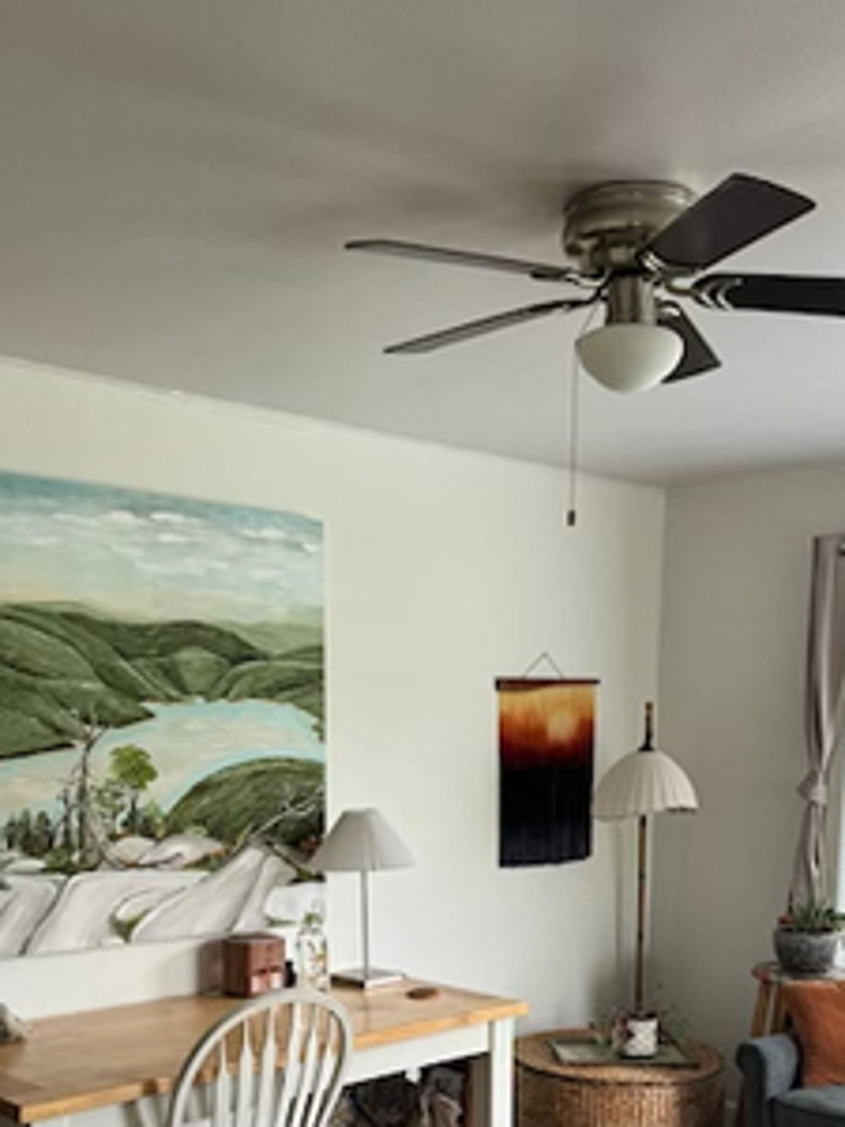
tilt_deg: -8.1
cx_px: 464
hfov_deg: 35.9
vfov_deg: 44.4
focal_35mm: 40
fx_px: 1302
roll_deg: -0.1
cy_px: 909
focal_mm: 6.76
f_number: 1.78
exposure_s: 1/60
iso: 125
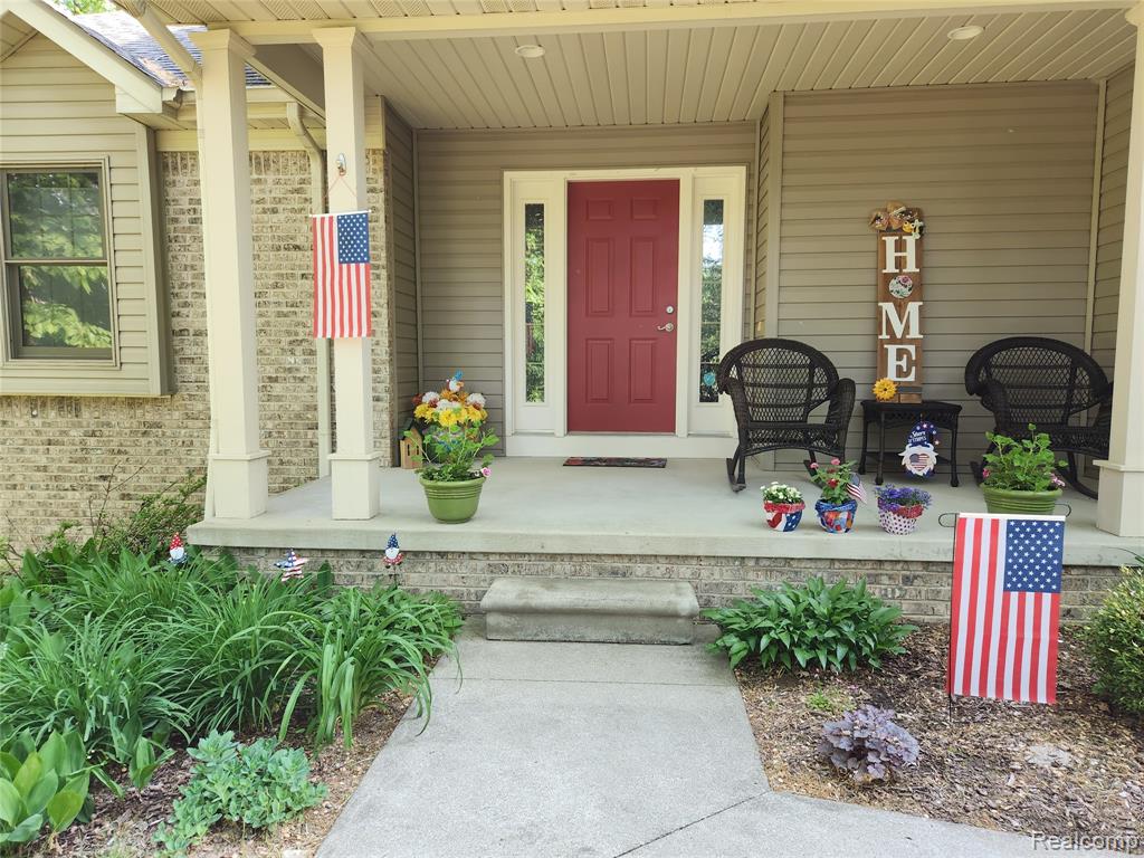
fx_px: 760
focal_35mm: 23
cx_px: 572
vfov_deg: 58.9
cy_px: 429
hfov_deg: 73.9
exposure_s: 1/180
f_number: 1.8
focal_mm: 5.4
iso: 100
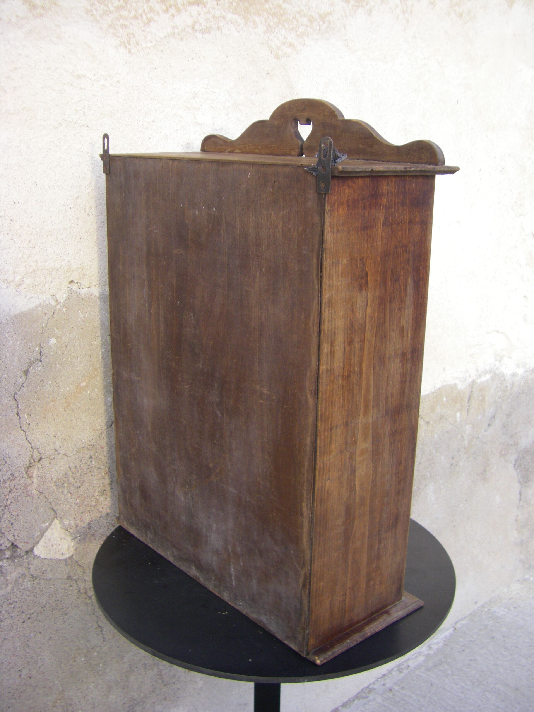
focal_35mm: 38
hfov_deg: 37.7
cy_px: 356
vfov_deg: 49.0
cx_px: 267
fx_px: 782
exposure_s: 1/50
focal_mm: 6.3
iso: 125
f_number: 3.5
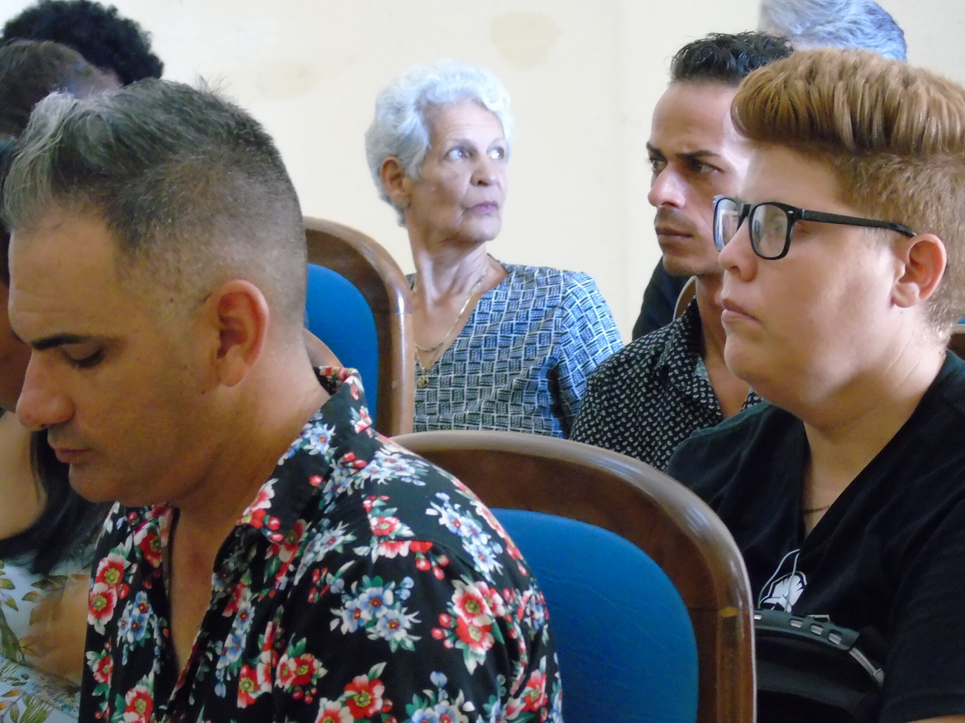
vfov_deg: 8.1
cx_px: 469
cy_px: 356
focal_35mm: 184
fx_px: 5129
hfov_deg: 10.7
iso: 800
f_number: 4.9
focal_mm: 29
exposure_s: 1/25
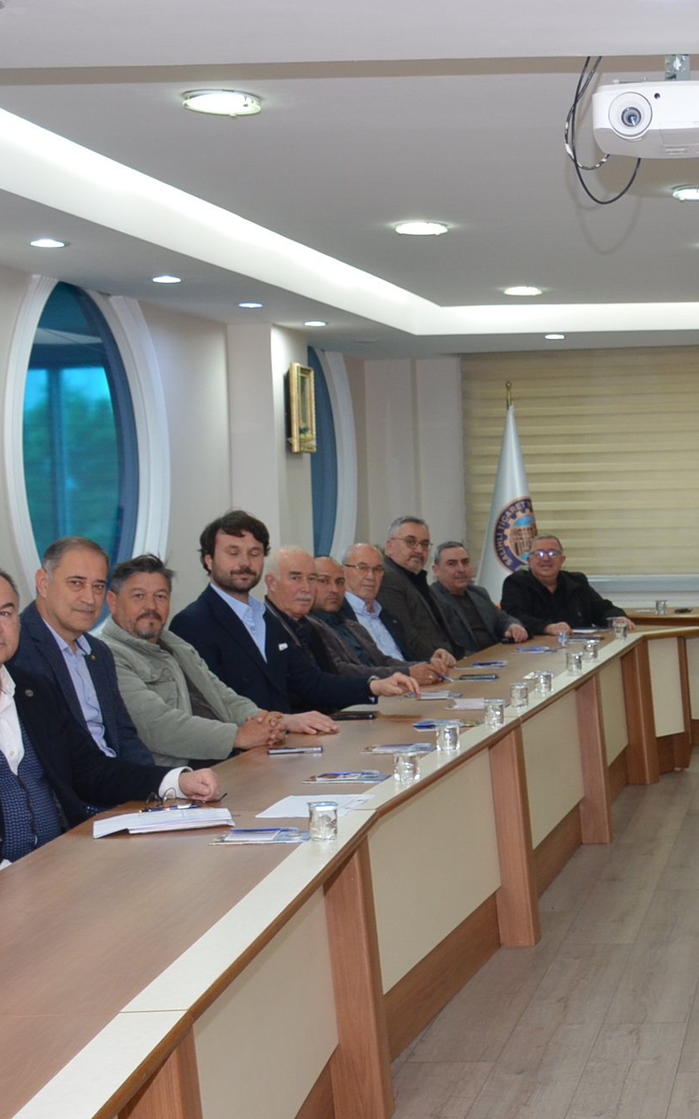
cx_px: 829
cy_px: 621
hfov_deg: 18.7
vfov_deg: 31.1
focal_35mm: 66
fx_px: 2011
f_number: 4
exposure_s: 1/60
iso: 450
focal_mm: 23
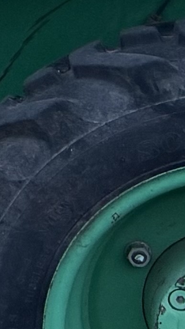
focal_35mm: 218
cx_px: -666
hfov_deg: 4.8
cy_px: -140
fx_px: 1902
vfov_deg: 9.6
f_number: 1.78
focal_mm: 6.76
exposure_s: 1/100
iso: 200
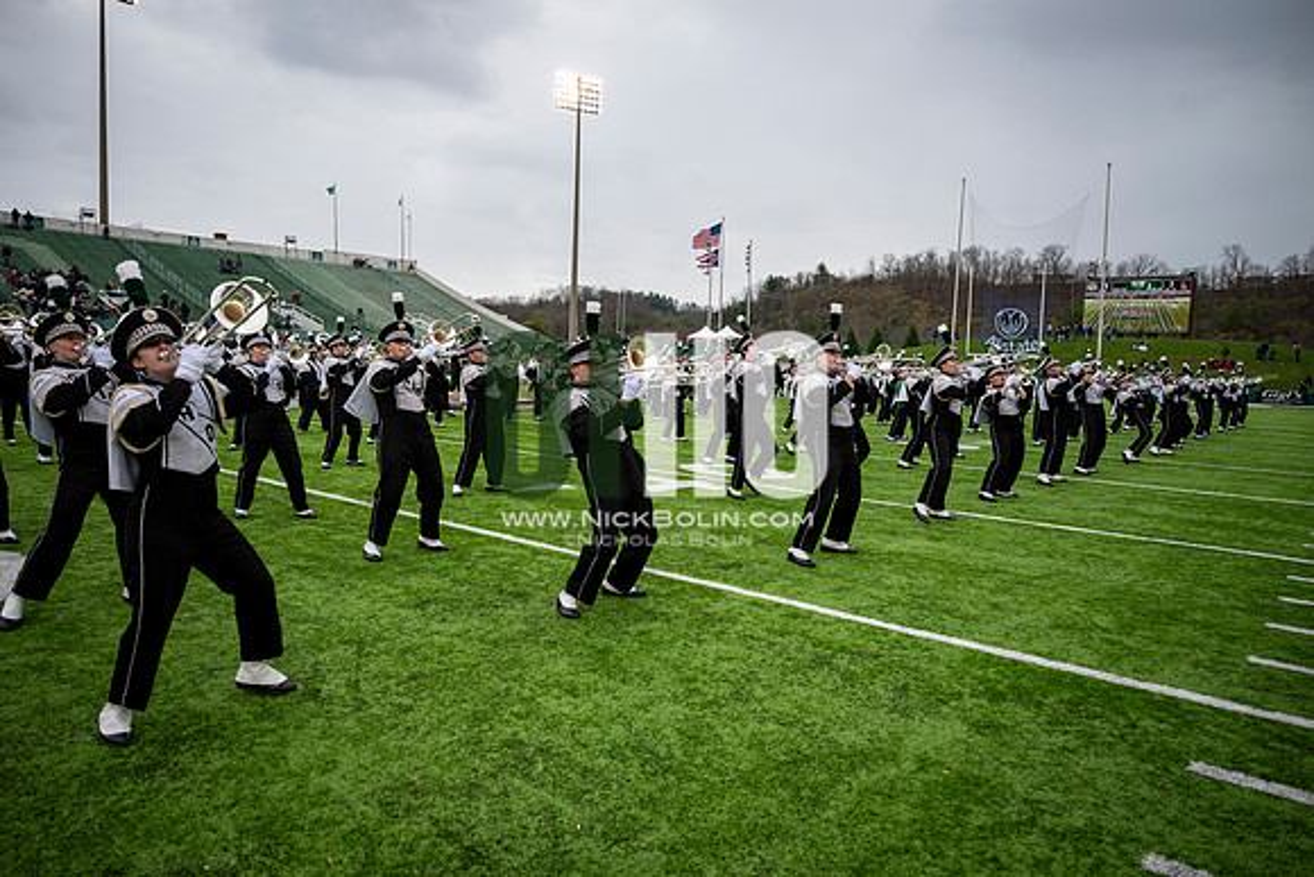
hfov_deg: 73.7
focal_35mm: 24
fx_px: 876
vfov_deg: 53.2
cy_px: 438
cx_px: 657
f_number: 2.8
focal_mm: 24
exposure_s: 1/500
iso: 100
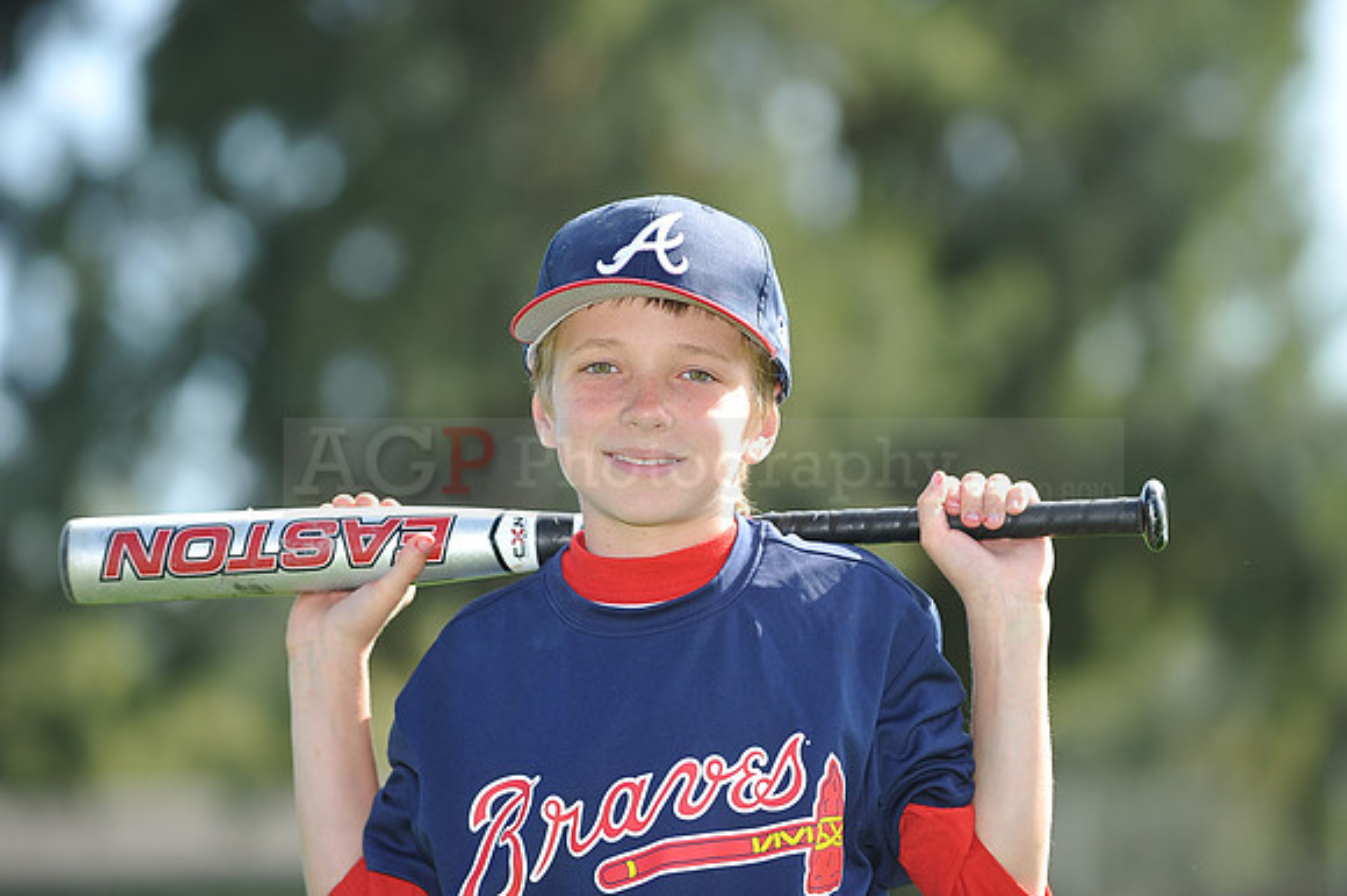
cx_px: 674
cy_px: 448
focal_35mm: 200
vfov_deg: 6.9
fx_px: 7479
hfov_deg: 10.3
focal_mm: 200
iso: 200
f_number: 4.5
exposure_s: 1/500
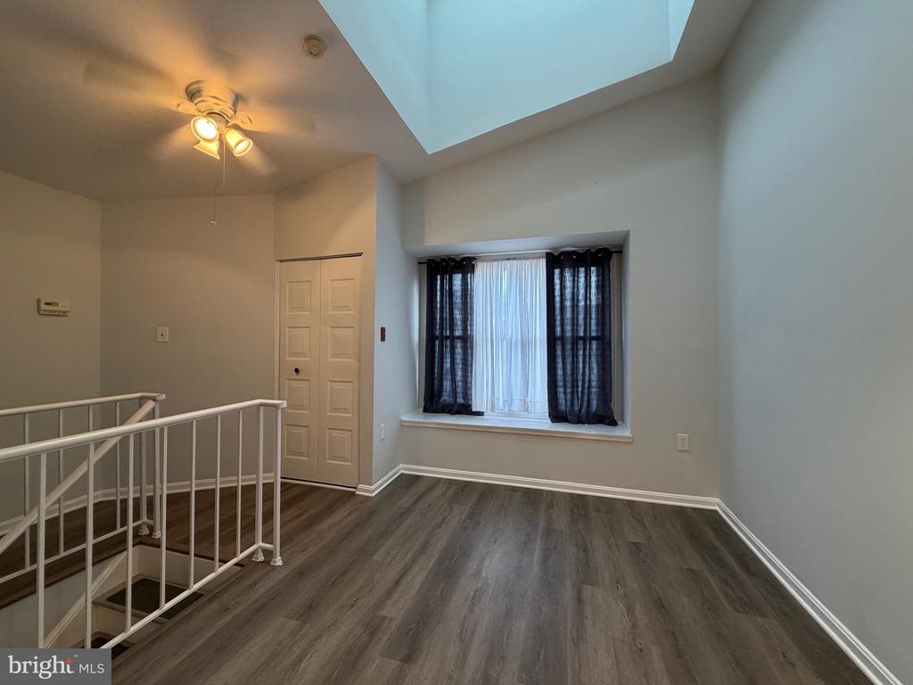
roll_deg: -0.2
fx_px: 369
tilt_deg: -0.2
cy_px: 342
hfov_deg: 102.1
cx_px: 456
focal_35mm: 14
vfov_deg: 85.7
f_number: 2.2
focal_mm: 2.22
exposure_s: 1/60
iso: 200
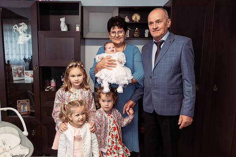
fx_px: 177
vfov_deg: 47.7
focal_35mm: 27
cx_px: 106
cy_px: 72
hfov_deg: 67.1
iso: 640
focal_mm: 24
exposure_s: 1/125
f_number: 3.2
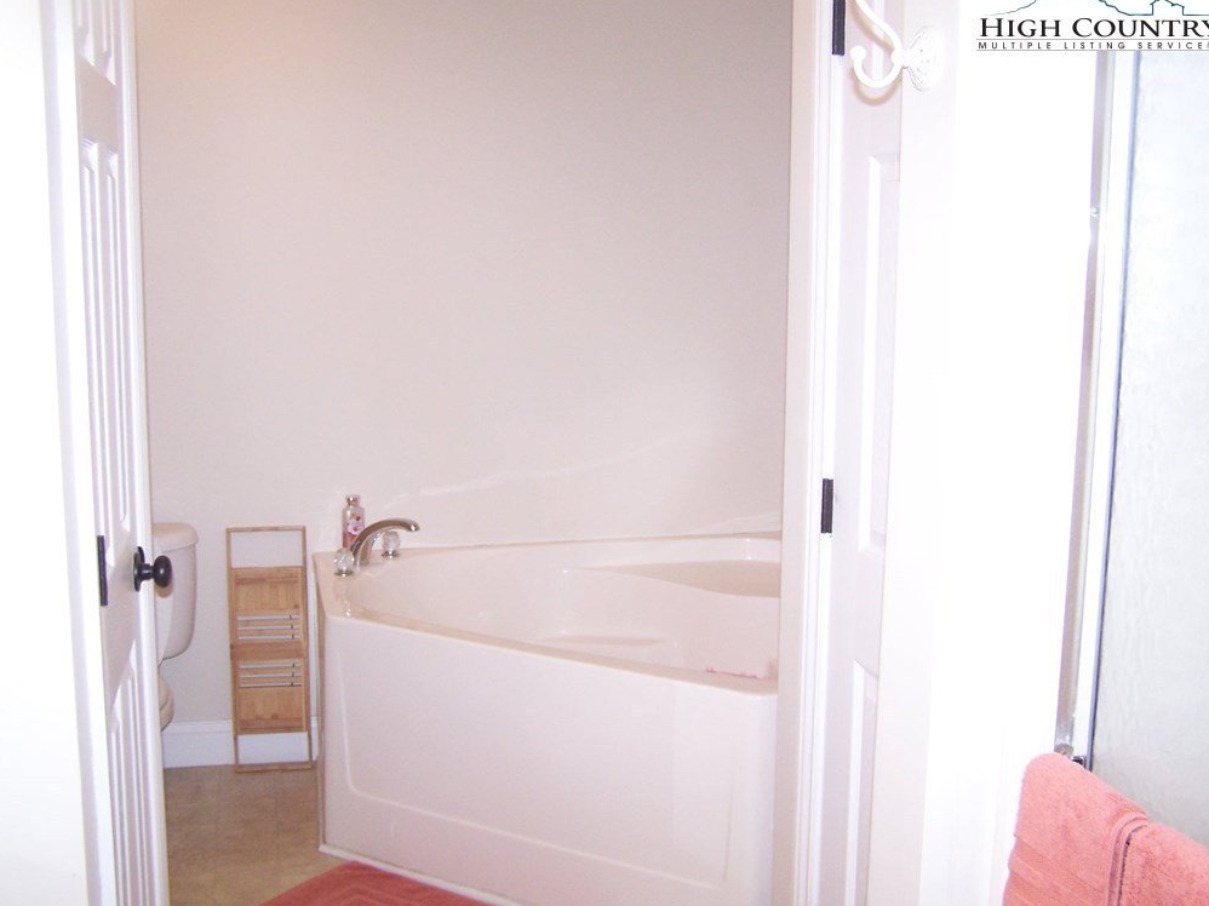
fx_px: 1362
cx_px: 603
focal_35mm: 39
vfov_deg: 36.8
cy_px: 454
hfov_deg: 47.9
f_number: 2.8
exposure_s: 1/60
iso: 140
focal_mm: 6.3
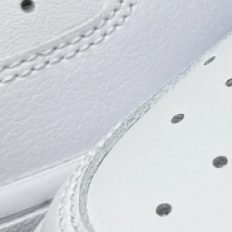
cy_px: -103
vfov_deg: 7.8
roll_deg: +2.9
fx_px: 1668
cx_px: 434
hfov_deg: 7.7
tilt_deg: -27.9
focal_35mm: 220
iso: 64
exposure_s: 1/270
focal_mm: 6.76
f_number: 1.78
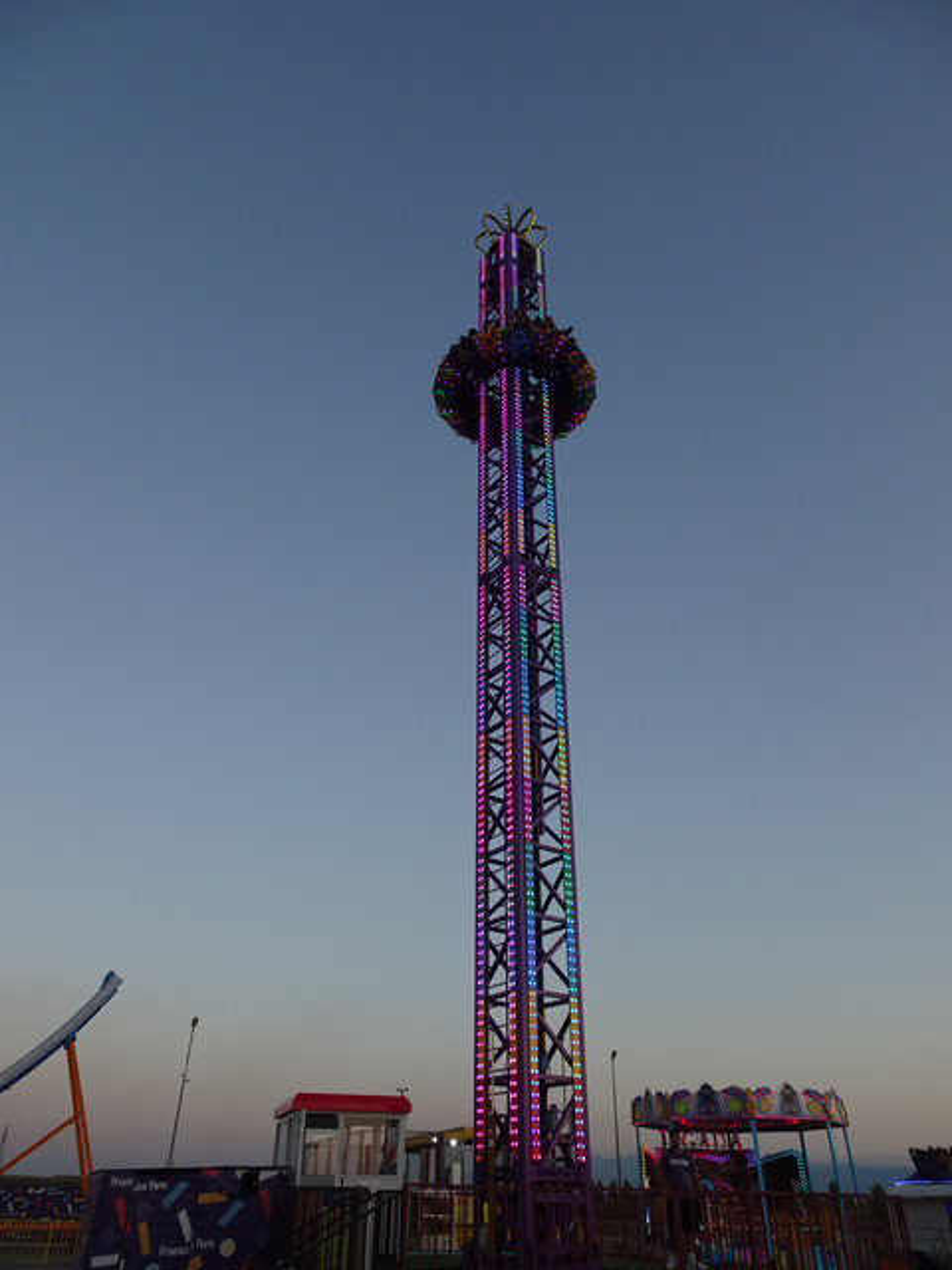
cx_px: 476
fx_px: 880
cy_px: 635
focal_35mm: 24
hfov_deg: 56.8
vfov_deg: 71.6
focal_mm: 4.25
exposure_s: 1/100
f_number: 3.5
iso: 80
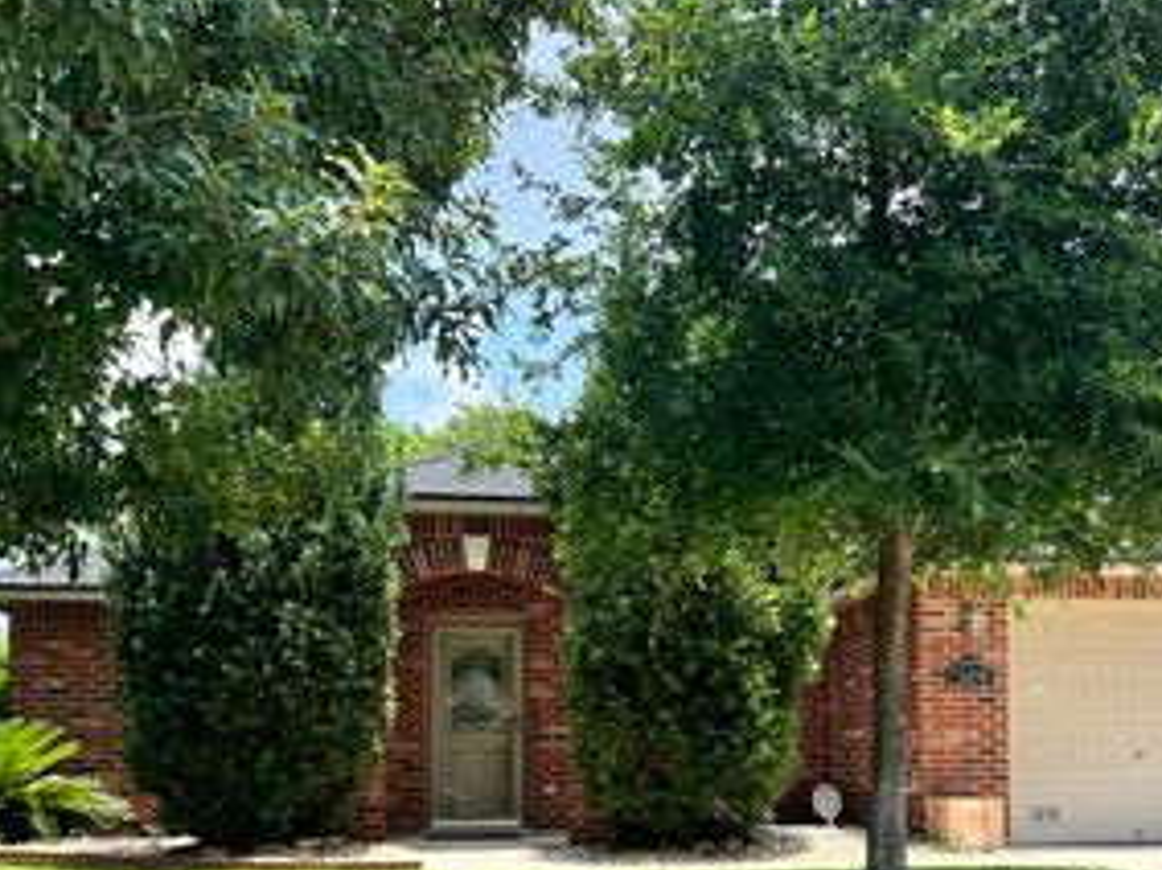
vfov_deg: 30.6
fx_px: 1543
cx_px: 690
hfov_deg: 41.1
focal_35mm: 46
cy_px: 712
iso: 50
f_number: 1.5
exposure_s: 1/1597
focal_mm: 5.7
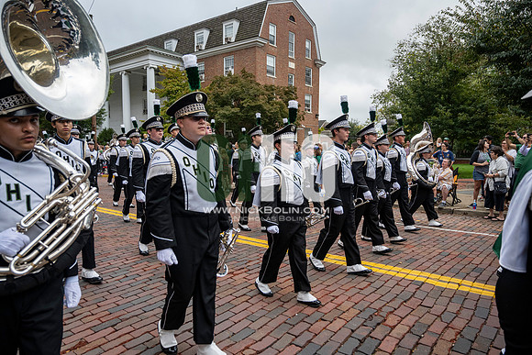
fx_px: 355
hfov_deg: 73.7
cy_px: 178
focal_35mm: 24
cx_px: 266
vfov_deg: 53.2
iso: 640
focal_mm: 24
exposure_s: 1/1600
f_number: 4
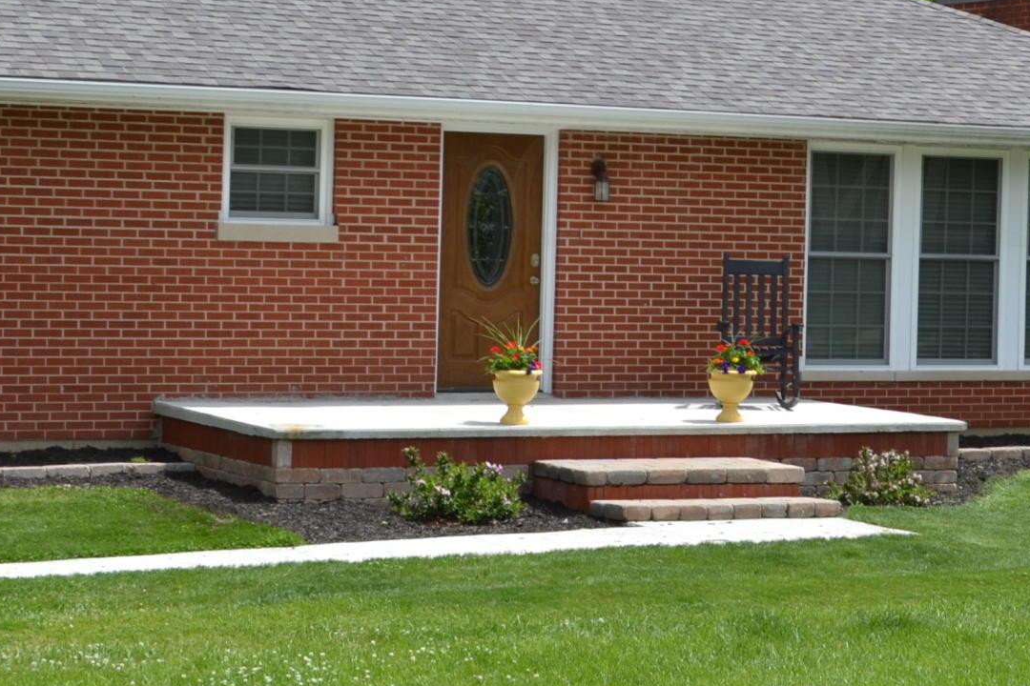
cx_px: 793
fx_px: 2861
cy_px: 184
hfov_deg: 20.2
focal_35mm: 100
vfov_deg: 13.6
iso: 100
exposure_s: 1/250
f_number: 8
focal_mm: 24
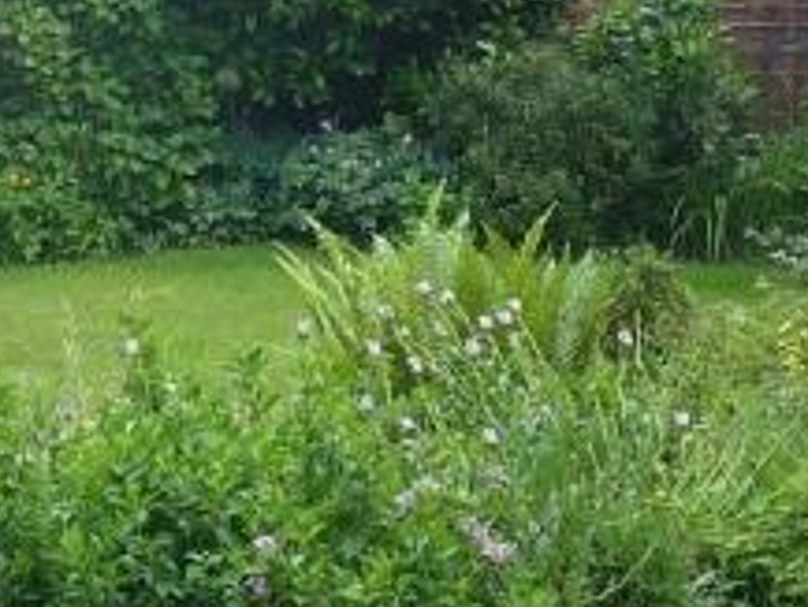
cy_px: 50
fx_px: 3013
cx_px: 222
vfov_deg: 11.4
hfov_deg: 15.2
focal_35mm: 129
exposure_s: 1/125
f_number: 3.5
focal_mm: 4.4
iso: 80
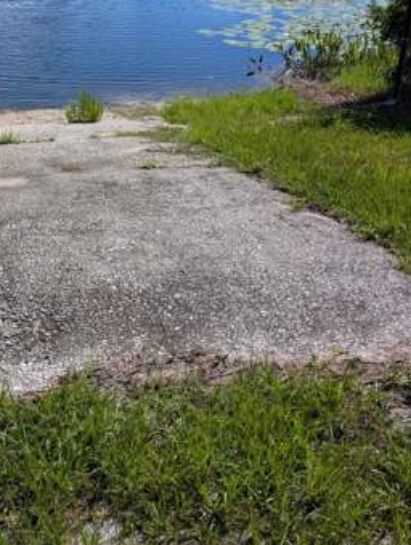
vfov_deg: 41.8
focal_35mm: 45
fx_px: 711
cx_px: 59
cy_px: 218
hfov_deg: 31.1
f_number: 1.68
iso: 19
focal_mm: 6.9
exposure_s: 1/1471
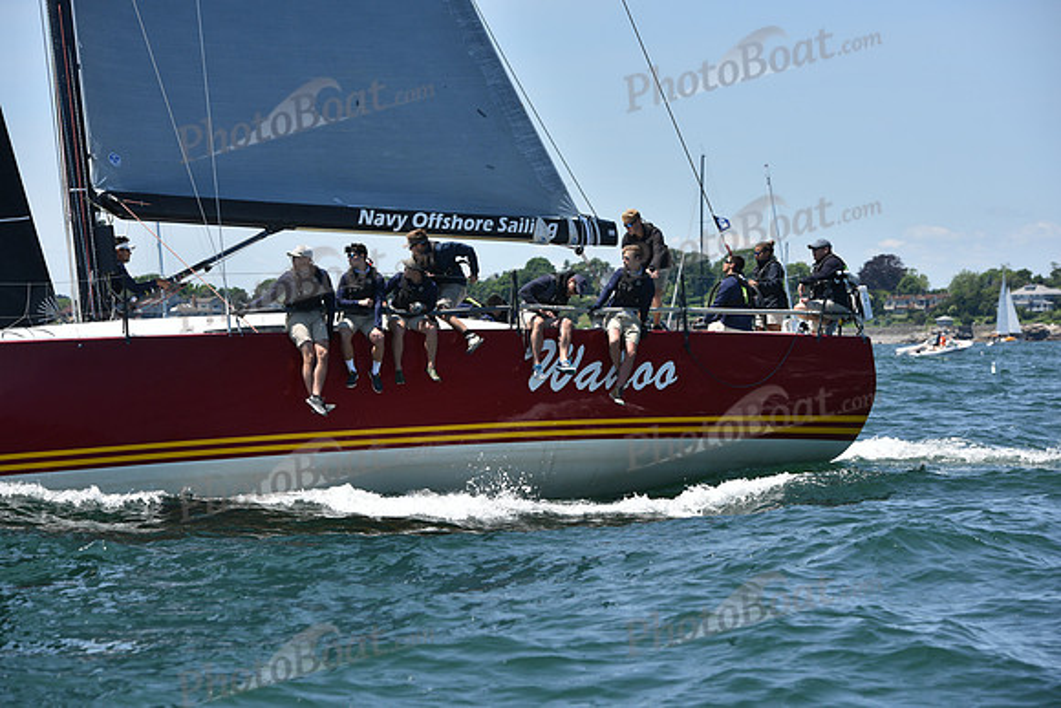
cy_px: 354
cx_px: 530
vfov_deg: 10.2
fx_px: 3979
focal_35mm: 135
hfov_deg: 15.2
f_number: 7.1
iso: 250
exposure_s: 1/1000
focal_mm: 135
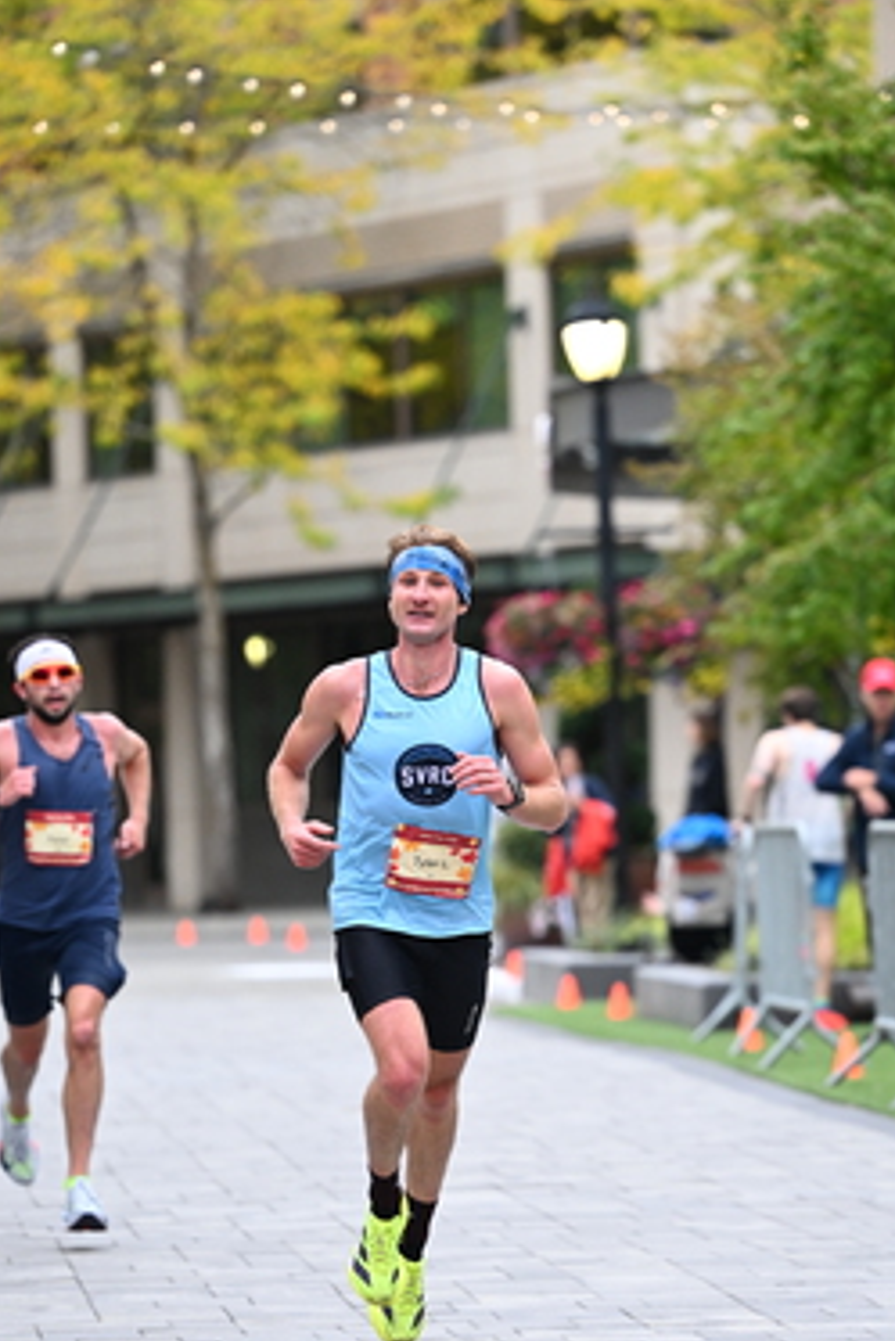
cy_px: 787
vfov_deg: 10.3
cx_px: 584
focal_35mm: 199
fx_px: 7414
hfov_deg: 6.9
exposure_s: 1/800
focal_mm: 135
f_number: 2.8
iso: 1600
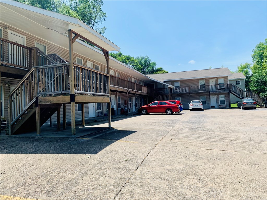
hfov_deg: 67.3
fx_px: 201
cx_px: 134
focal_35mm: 26
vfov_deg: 53.1
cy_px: 100
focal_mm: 4.25
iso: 25
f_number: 1.8
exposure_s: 1/2481
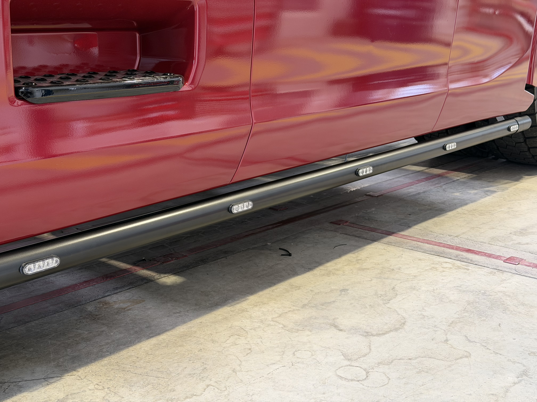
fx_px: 745
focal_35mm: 48
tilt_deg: -14.7
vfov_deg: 30.3
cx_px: 268
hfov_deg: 39.7
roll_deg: -0.8
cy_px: 201
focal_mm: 6.76
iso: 160
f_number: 1.78
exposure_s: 1/60
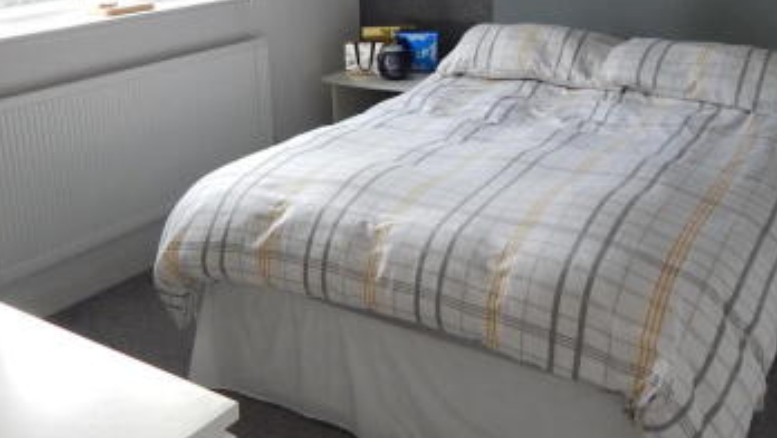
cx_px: 311
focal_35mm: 42
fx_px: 866
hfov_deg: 48.1
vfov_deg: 27.8
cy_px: 86
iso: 250
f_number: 3
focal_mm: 4
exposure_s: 1/30
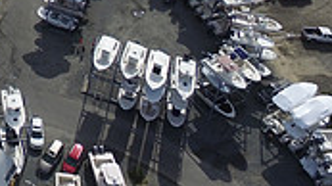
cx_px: -71
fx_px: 642
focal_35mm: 73
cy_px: -149
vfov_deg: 14.5
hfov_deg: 25.8
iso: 100
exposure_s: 1/1742
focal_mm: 3.61
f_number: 2.8
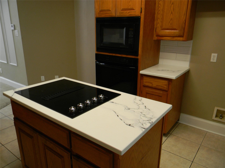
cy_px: 84
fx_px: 182
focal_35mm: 28
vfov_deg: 49.7
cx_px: 112
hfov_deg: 63.4
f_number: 3.5
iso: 116
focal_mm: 5
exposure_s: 1/30
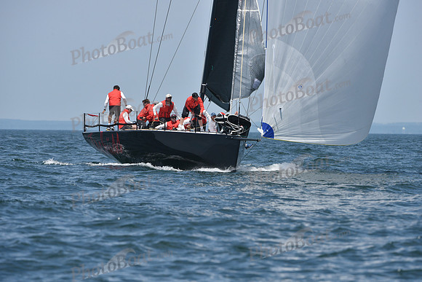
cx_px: 211
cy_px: 141
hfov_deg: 5.2
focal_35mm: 400
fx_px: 4690
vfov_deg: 3.4
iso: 320
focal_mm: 400
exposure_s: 1/1000
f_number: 9
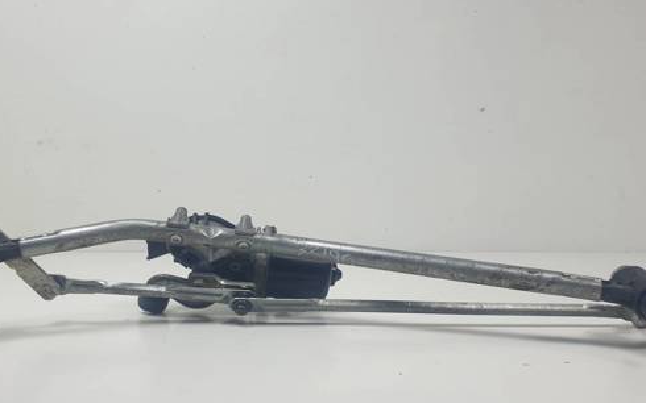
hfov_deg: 54.0
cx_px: 308
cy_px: 227
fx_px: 634
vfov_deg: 35.3
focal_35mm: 36
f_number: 2.4
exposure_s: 1/261
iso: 50
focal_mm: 4.3
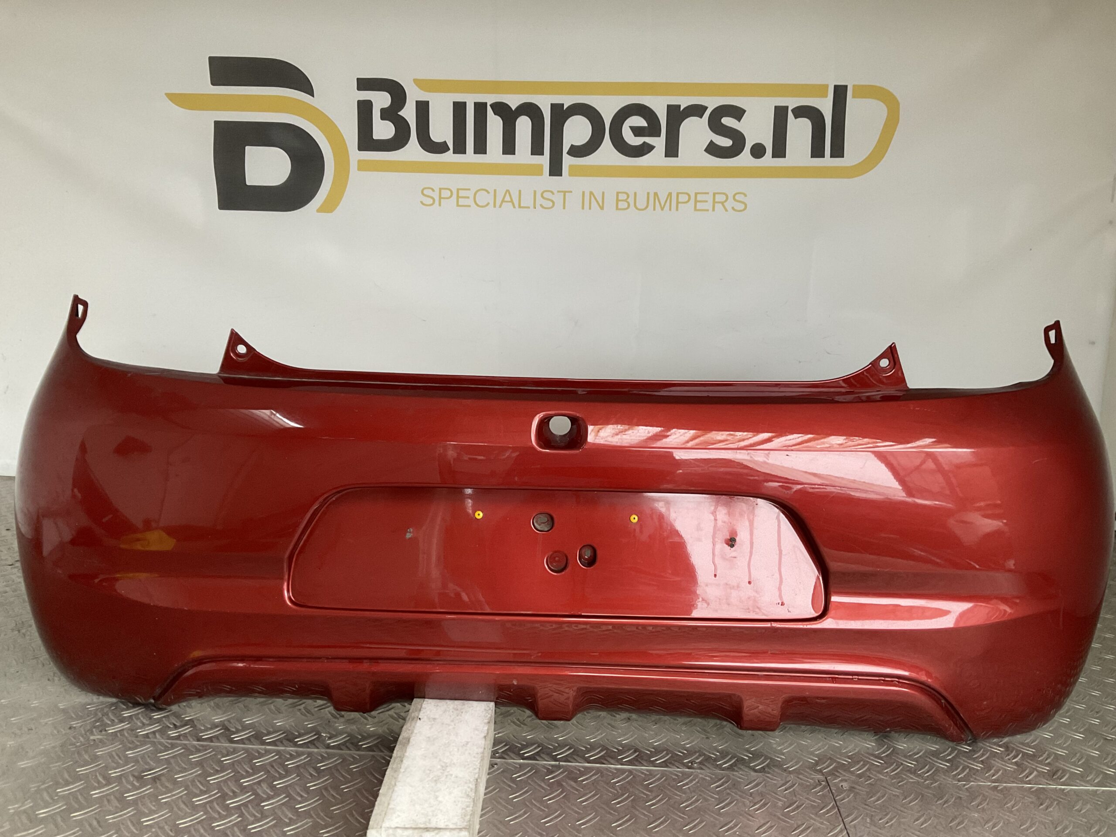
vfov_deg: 48.2
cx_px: 558
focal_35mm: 29
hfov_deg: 61.7
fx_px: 935
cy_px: 418
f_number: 1.8
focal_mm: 3
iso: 80
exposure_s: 1/50
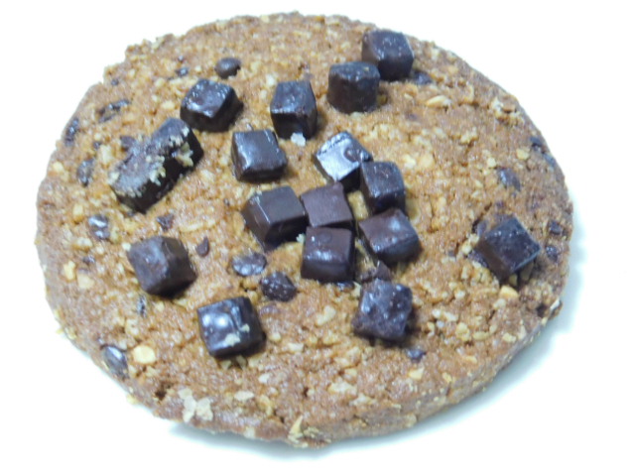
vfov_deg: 20.7
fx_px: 1302
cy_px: 238
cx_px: 318
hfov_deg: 27.4
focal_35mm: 71
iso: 500
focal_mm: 12.6
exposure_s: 1/8
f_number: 4.3
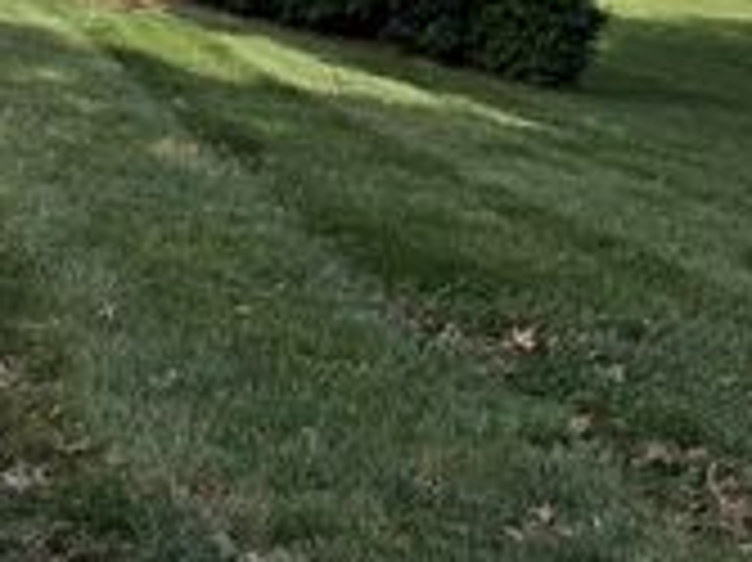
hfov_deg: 23.5
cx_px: -261
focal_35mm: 72
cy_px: -169
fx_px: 1563
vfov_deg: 18.9
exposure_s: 1/3597
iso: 80
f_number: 1.78
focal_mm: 6.76
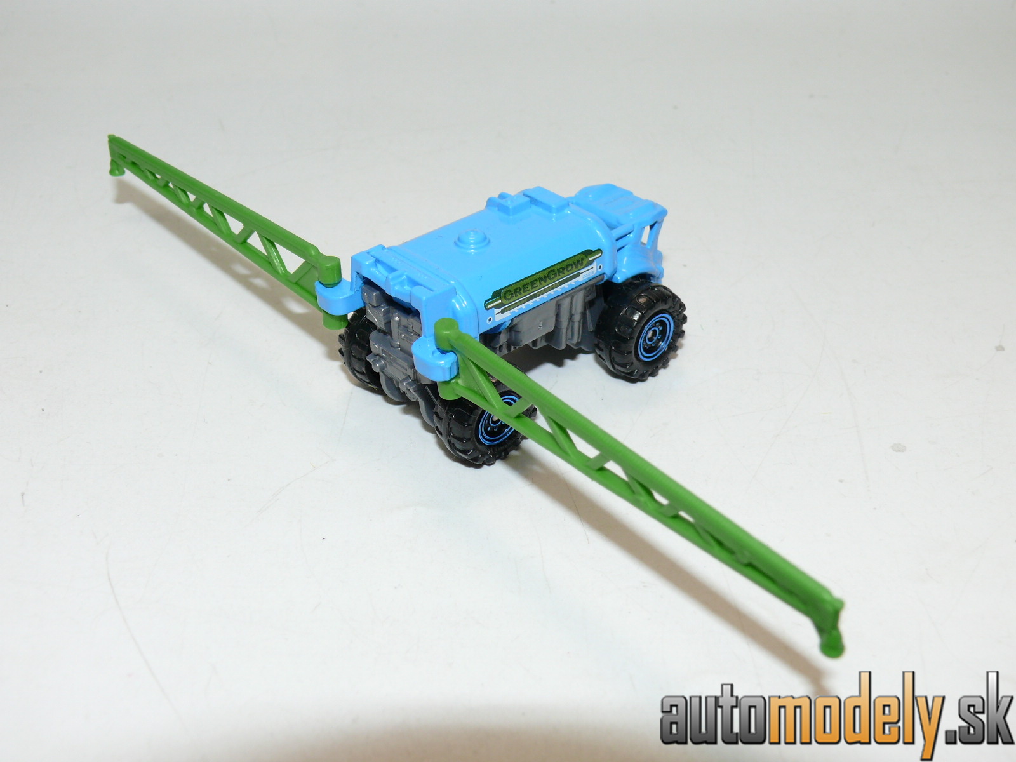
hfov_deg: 41.2
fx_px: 1350
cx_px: 508
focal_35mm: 46
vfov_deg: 31.5
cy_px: 381
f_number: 4
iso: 100
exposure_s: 1/30
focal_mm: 8.6
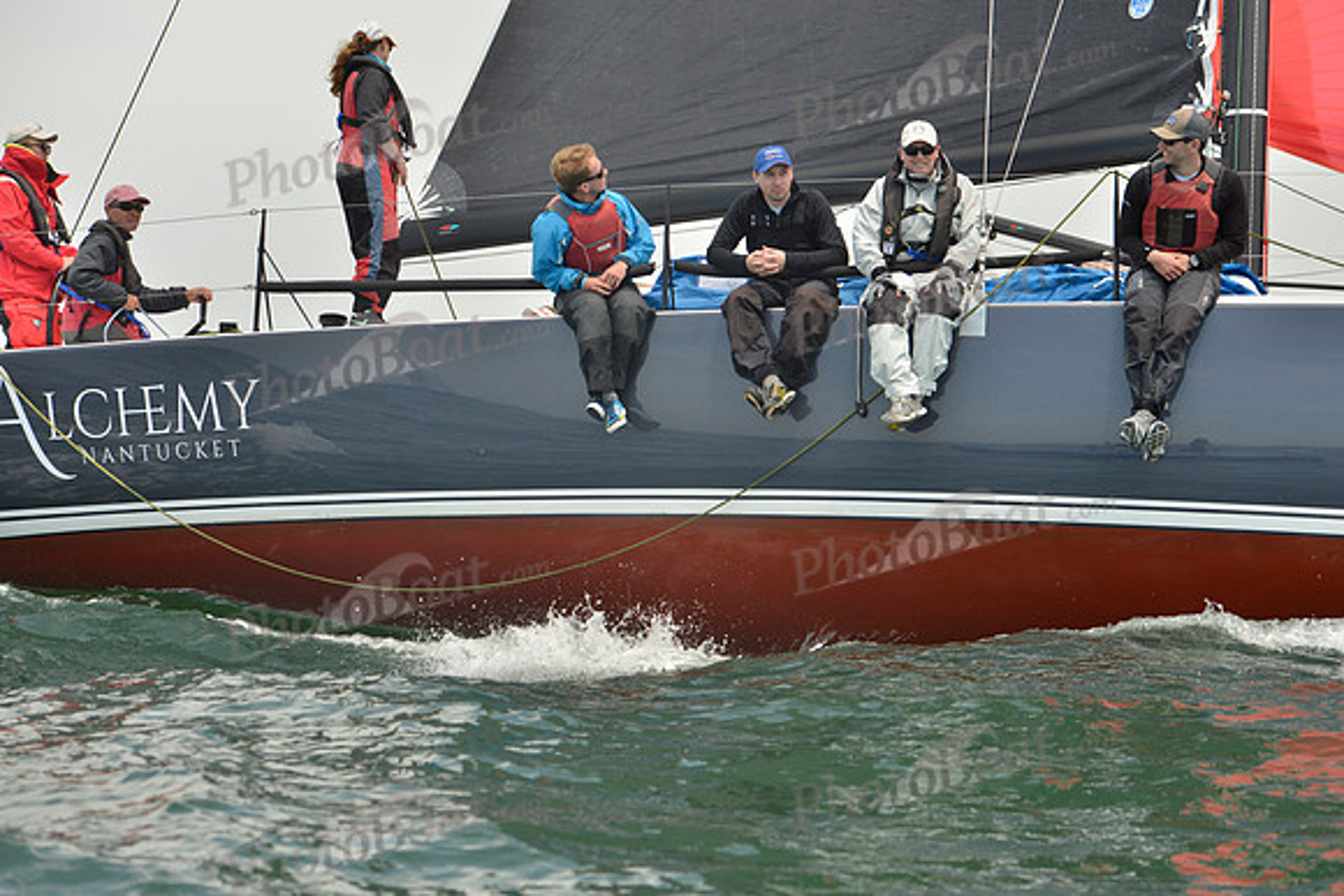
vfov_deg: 15.9
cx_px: 672
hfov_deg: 23.6
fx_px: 3211
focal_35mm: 86
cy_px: 448
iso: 280
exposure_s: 1/1250
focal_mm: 86
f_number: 6.3
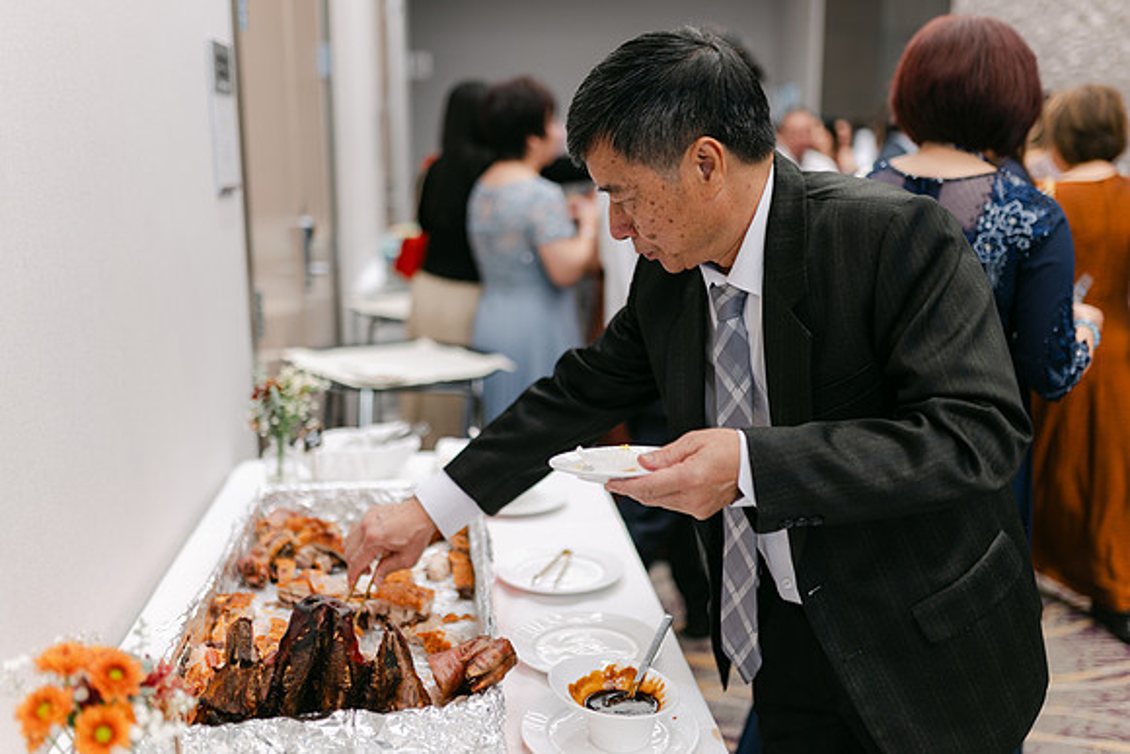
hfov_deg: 52.5
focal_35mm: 36
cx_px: 565
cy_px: 377
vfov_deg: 36.4
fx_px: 1145
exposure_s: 1/125
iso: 80
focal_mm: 35
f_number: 1.4
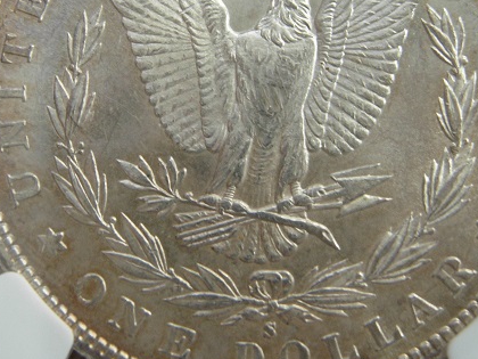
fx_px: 967
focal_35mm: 70
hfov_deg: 27.8
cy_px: 119
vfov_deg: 20.9
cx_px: 229
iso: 109
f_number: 2.7
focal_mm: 7.5
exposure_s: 1/4
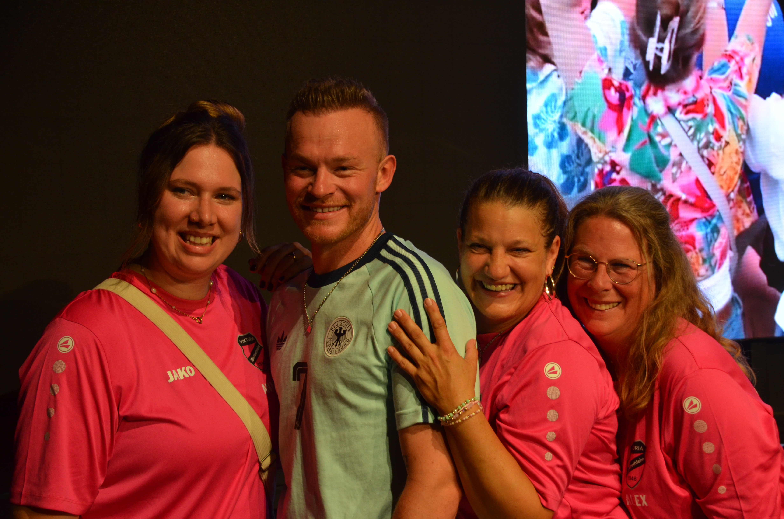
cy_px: 260
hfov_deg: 32.0
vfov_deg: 21.5
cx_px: 392
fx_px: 1369
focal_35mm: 63
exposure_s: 1/60
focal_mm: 42
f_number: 4.8
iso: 800
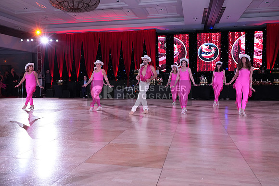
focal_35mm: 30
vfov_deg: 43.6
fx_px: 233
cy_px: 93
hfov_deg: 61.9
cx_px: 140
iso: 2500
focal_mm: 30
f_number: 5
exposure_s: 1/250
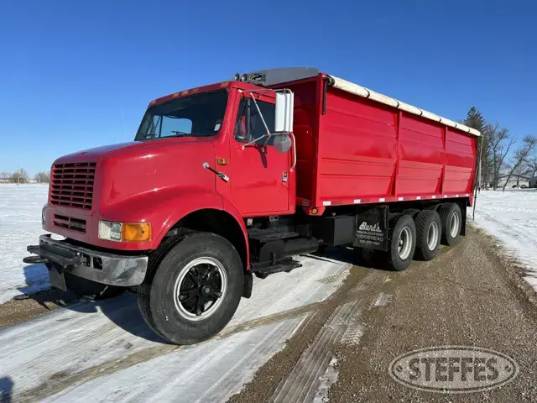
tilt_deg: -3.2
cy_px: 202
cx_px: 268
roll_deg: -0.5
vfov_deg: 56.8
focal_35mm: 24
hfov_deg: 71.6
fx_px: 372
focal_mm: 6.86
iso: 80
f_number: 1.78
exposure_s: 1/6211
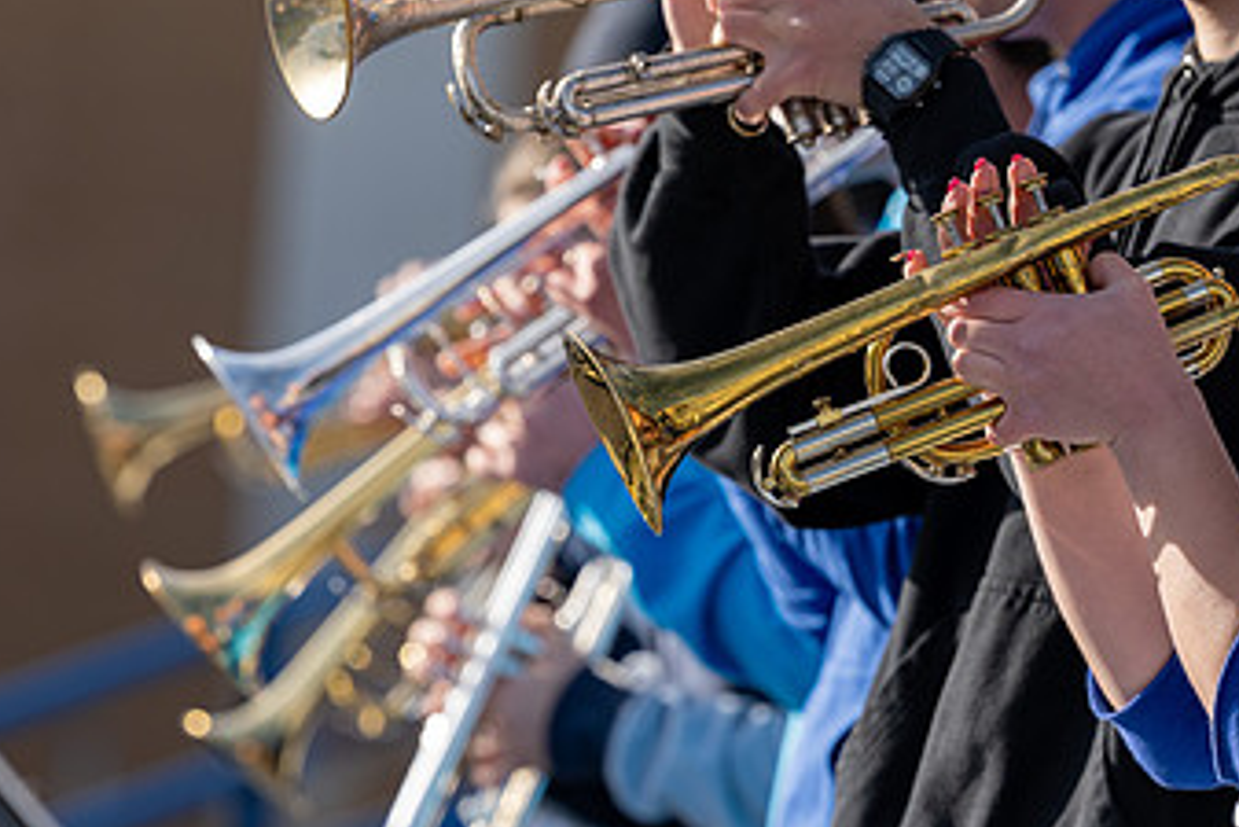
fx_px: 11362
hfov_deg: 6.2
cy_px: 320
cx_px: 600
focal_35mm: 330
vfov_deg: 4.2
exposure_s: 1/1000
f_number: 4
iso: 100
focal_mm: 175
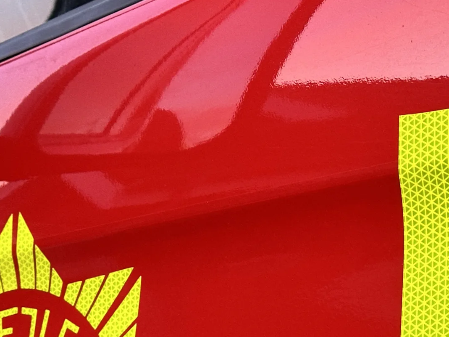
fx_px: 1491
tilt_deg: +2.9
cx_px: 300
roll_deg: -1.0
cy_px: 328
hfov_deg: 17.1
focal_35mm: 115
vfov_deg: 12.7
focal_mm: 6.86
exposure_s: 1/60
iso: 200
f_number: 1.78
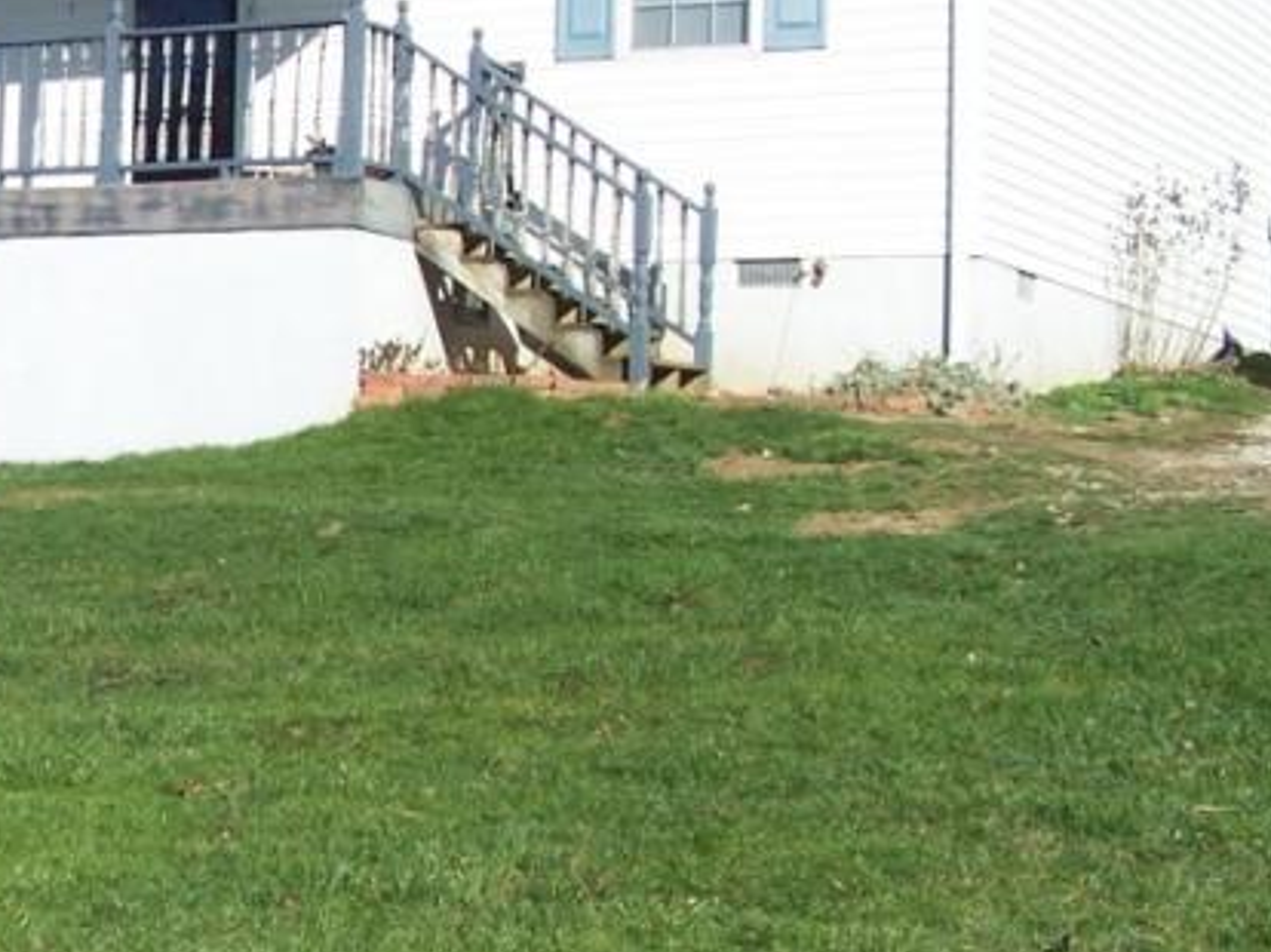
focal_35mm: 94
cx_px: -92
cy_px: 510
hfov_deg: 20.0
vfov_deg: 15.7
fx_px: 3449
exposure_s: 1/750
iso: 80
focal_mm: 6.3
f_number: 4
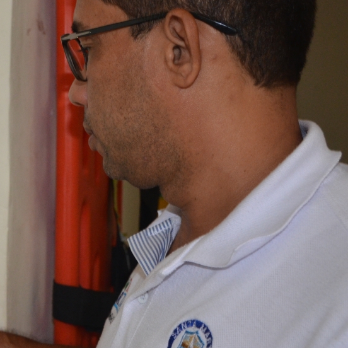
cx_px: 14
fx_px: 864
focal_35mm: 76
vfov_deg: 22.8
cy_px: 185
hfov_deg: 22.1
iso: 800
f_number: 3.5
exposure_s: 1/60
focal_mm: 22
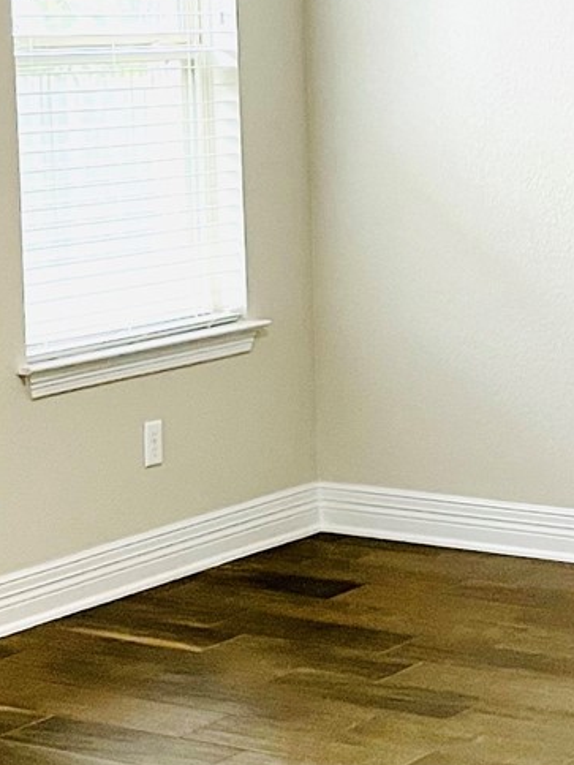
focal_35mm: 110
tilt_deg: -9.1
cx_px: 451
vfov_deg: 17.9
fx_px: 2432
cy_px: 356
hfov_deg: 13.4
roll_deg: +1.6
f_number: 1.6
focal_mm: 5.1
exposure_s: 1/60
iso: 250
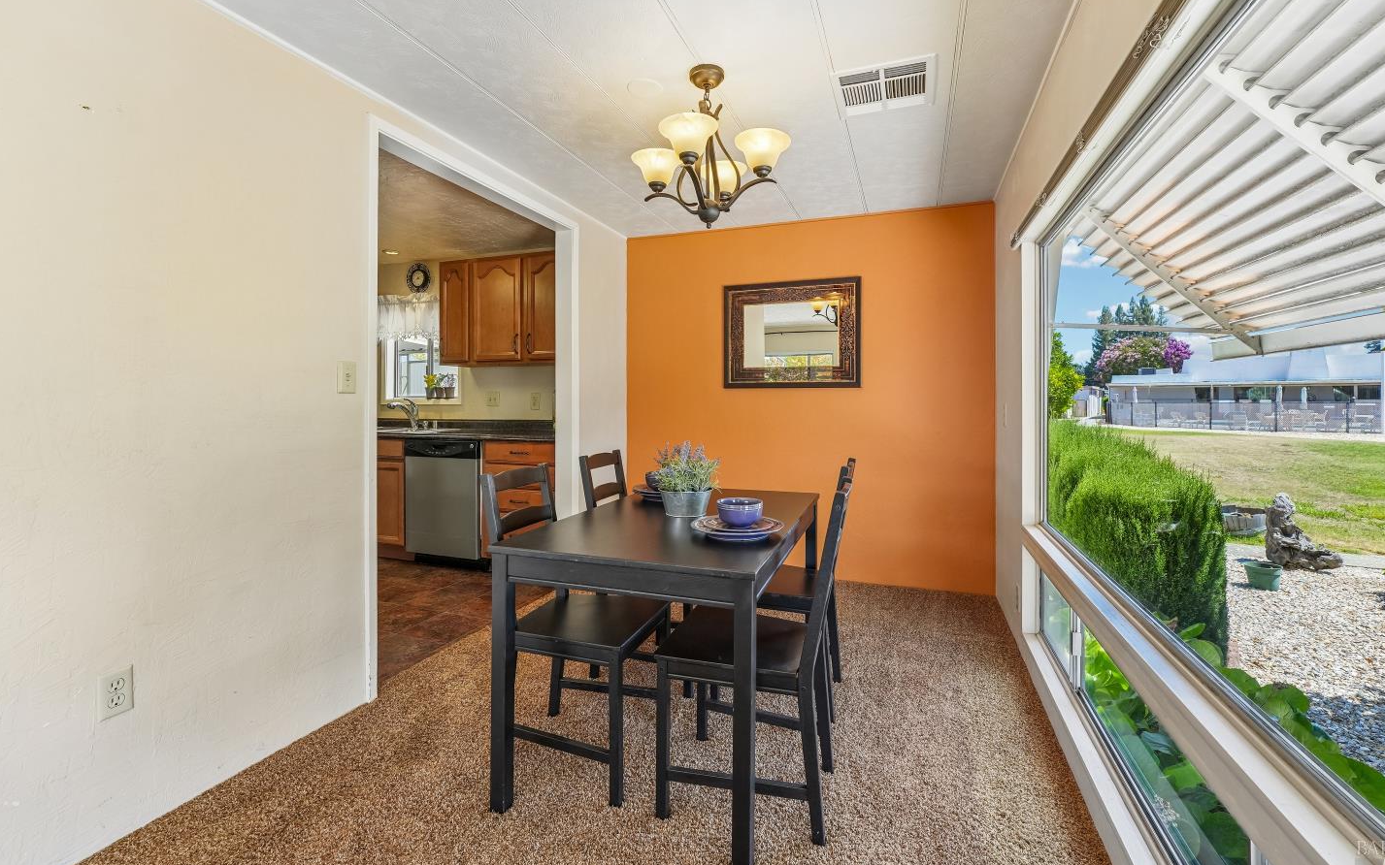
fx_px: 590
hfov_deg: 99.1
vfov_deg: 72.4
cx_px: 708
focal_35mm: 16
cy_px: 398
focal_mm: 14.6
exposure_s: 1/60
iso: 640
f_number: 8
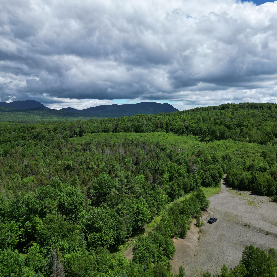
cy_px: 136
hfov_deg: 55.4
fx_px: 263
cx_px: 157
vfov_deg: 55.6
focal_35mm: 29
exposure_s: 1/5000
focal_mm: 6.72
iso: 120
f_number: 1.7
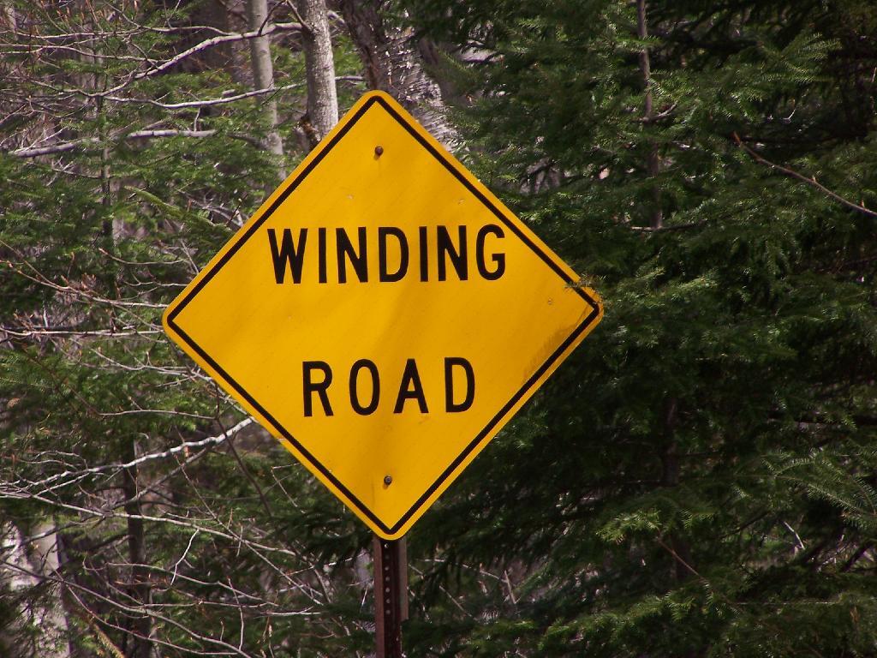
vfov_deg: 3.9
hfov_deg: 5.2
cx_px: 438
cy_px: 329
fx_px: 9627
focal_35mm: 380
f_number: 3.7
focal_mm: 63
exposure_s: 1/500
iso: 80
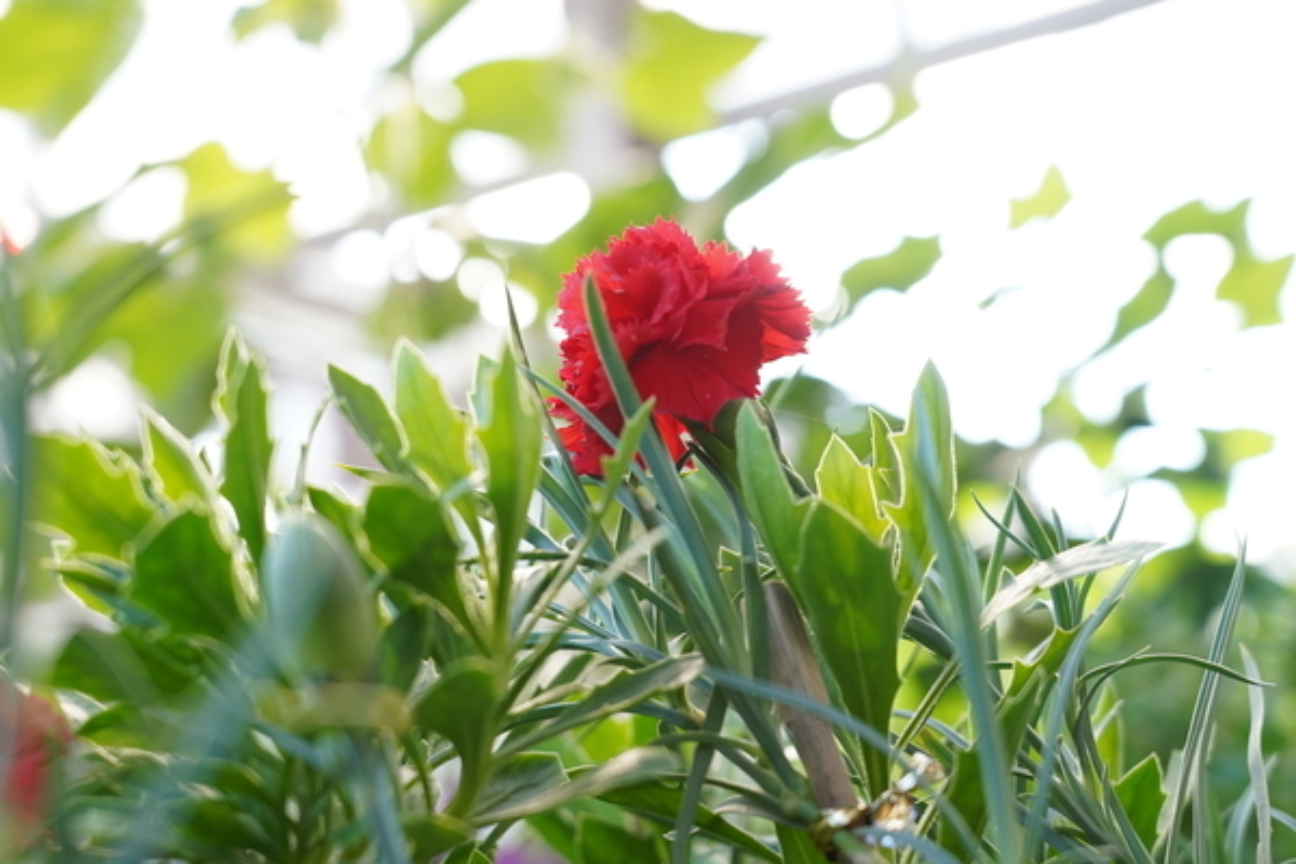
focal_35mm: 60
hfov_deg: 33.4
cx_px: 648
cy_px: 432
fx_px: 2160
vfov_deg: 22.6
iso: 320
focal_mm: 60
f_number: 7.1
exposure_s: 1/40
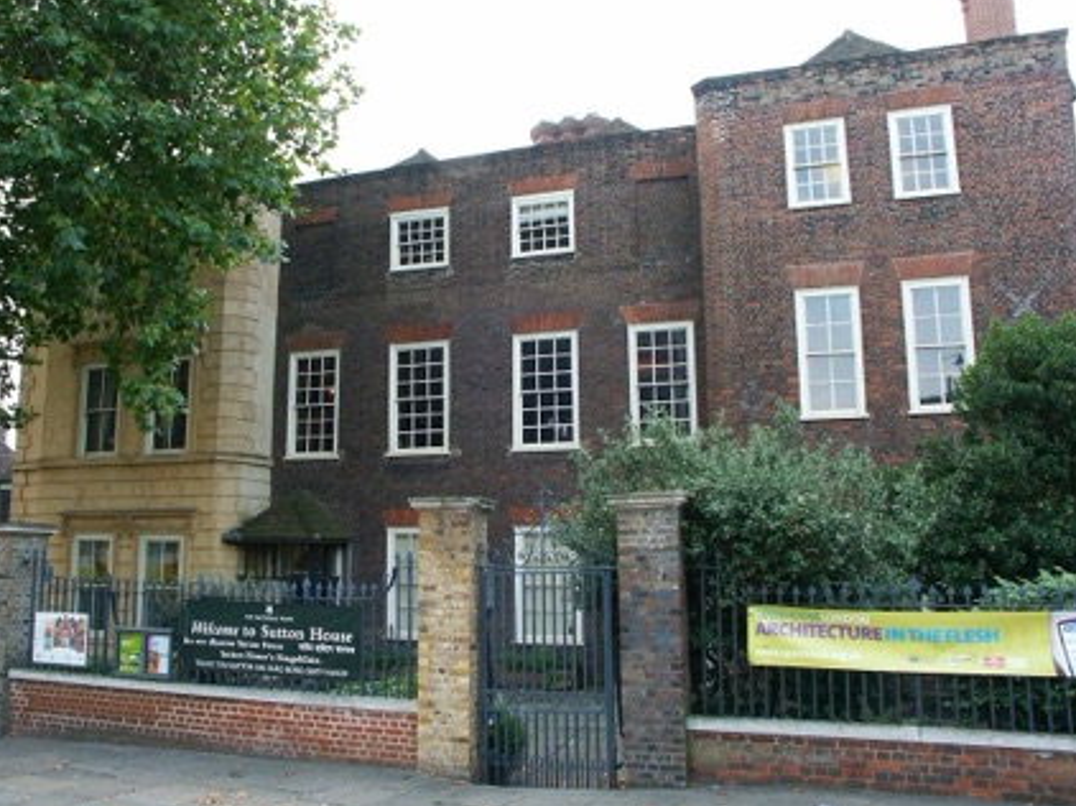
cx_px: 523
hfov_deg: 55.4
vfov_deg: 42.8
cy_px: 357
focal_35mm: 33
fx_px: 1025
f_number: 5.6
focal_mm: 7.5
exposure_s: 1/60
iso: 100
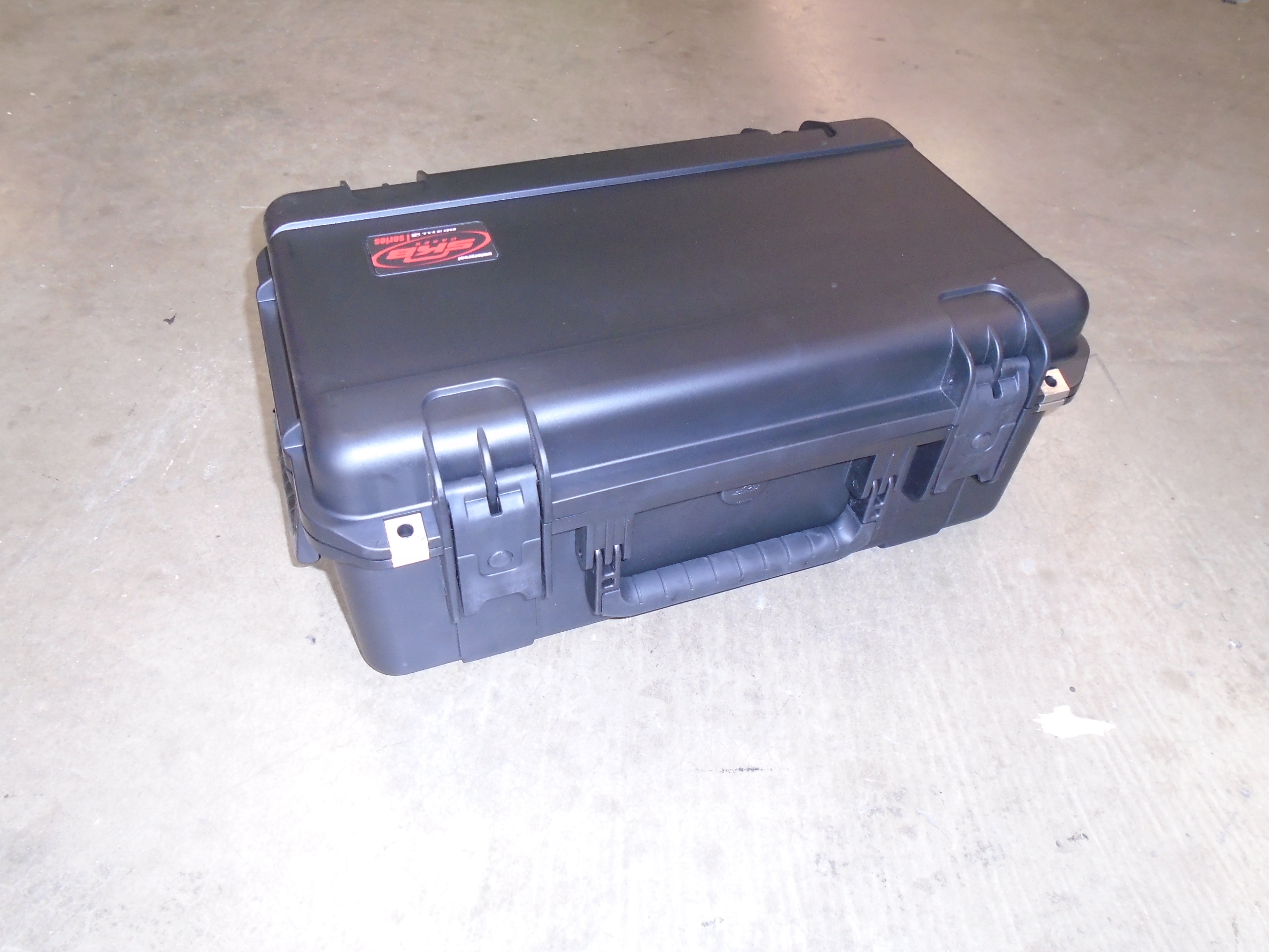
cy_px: 476
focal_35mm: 26
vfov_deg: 53.1
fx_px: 953
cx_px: 634
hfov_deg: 67.3
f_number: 3.2
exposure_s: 1/50
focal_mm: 4.6
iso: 250
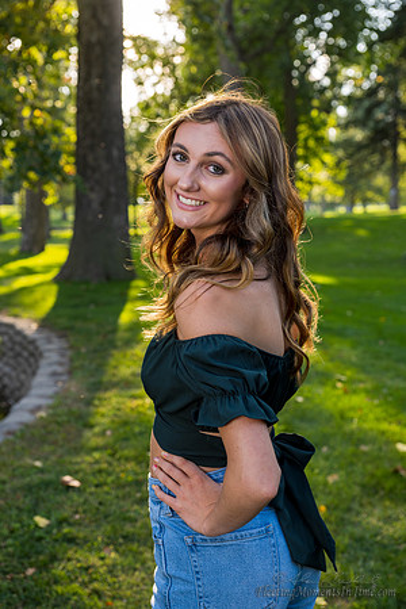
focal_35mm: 50
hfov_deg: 27.0
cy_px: 304
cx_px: 203
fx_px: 846
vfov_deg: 39.6
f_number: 4.5
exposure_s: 1/160
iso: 200
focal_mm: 50
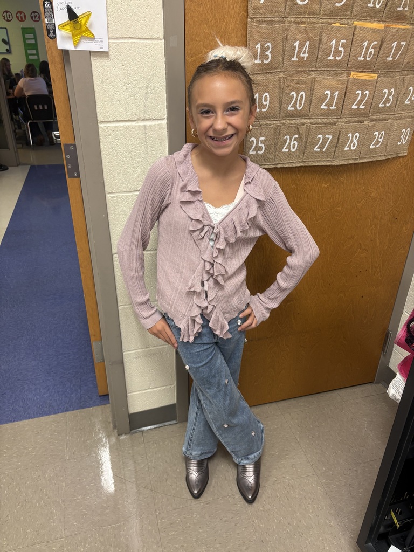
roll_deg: -0.5
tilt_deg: -28.3
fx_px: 415
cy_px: 276
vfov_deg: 67.3
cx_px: 207
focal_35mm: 26
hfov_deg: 53.1
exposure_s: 1/60
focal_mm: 5.96
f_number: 1.6
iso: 125
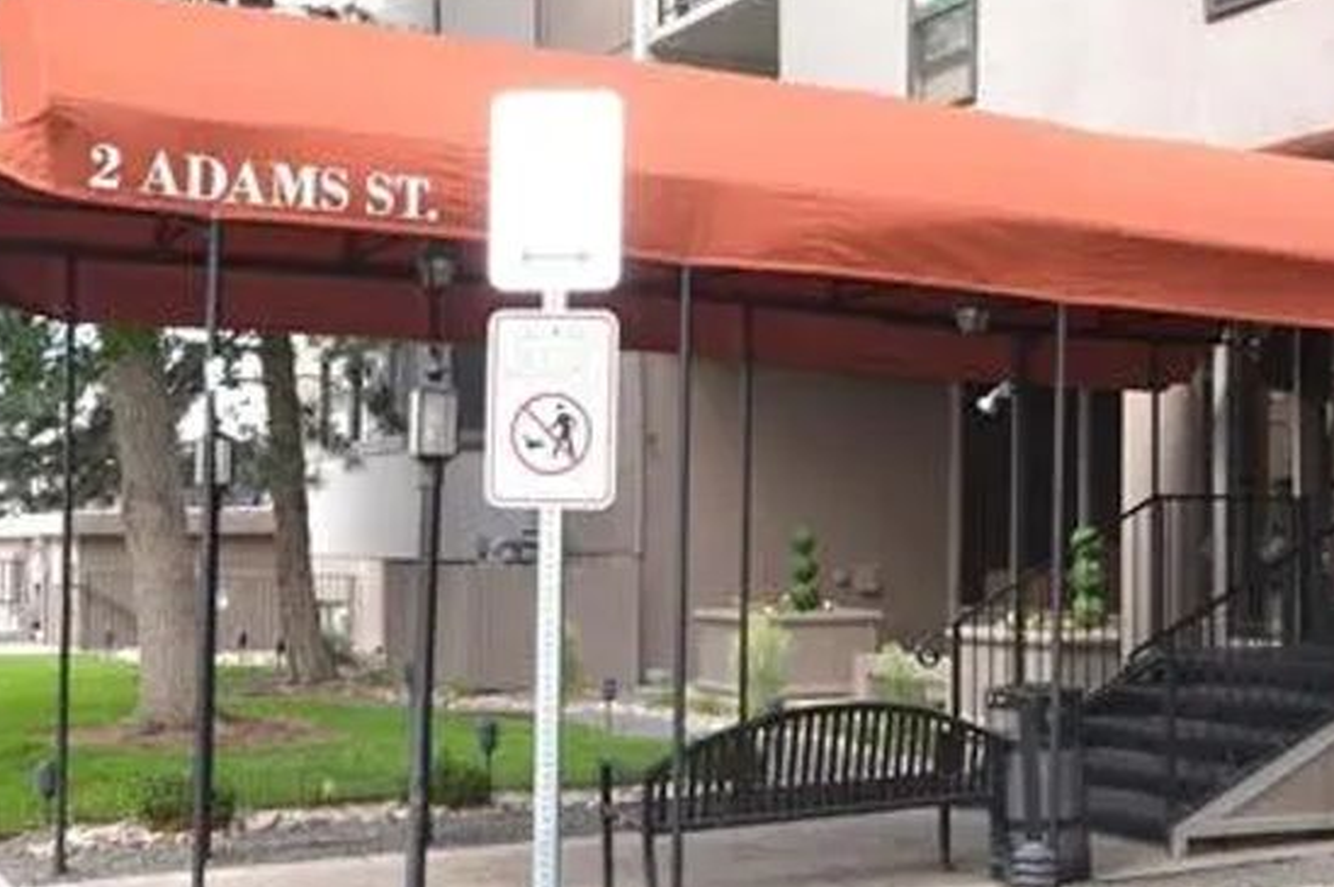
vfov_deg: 24.1
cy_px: 447
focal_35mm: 56
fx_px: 2073
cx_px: 739
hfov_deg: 35.6
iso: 400
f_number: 5.6
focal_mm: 20
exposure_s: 1/100
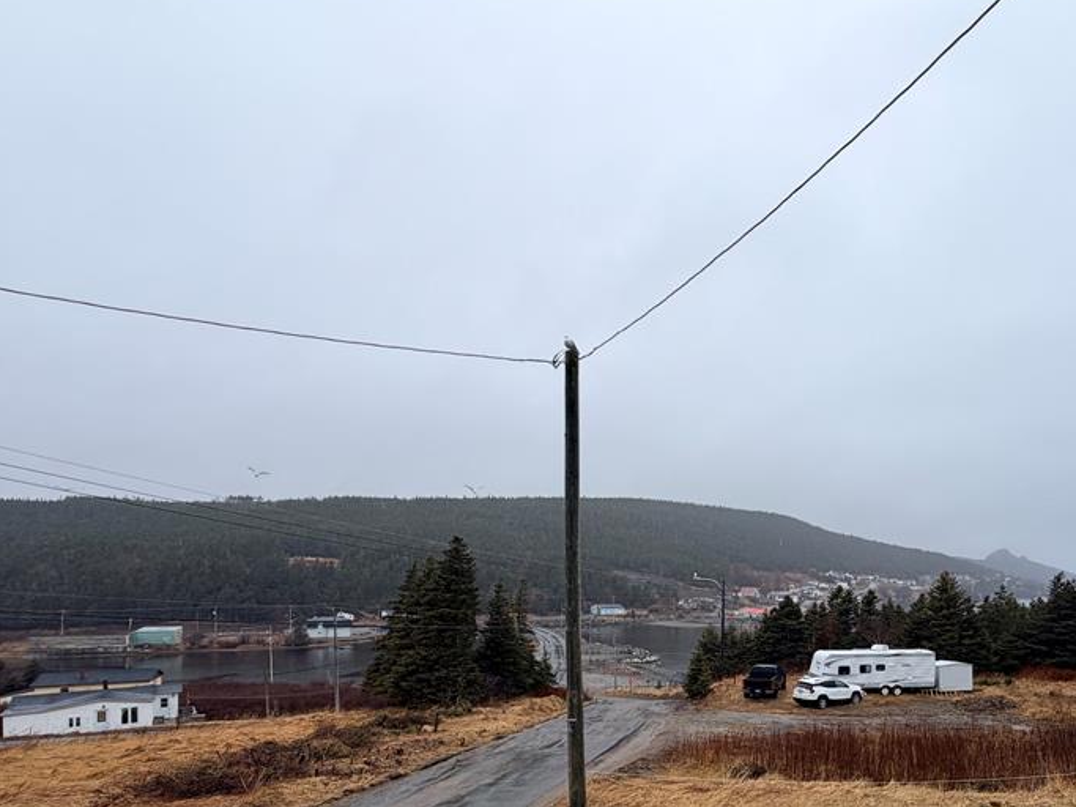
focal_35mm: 21
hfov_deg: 76.9
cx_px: 703
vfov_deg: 60.7
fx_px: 653
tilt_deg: +0.7
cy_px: 583
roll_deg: +0.0
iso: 40
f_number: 2.2
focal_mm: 2.22
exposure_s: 1/590
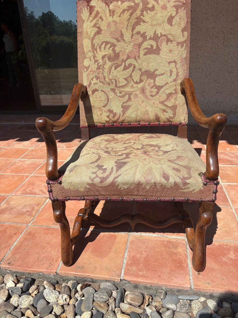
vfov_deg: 67.3
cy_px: 159
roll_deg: +2.6
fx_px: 238
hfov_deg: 53.1
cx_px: 119
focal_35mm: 26
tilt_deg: -22.9
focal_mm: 5.96
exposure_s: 1/4329
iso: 50
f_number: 1.6
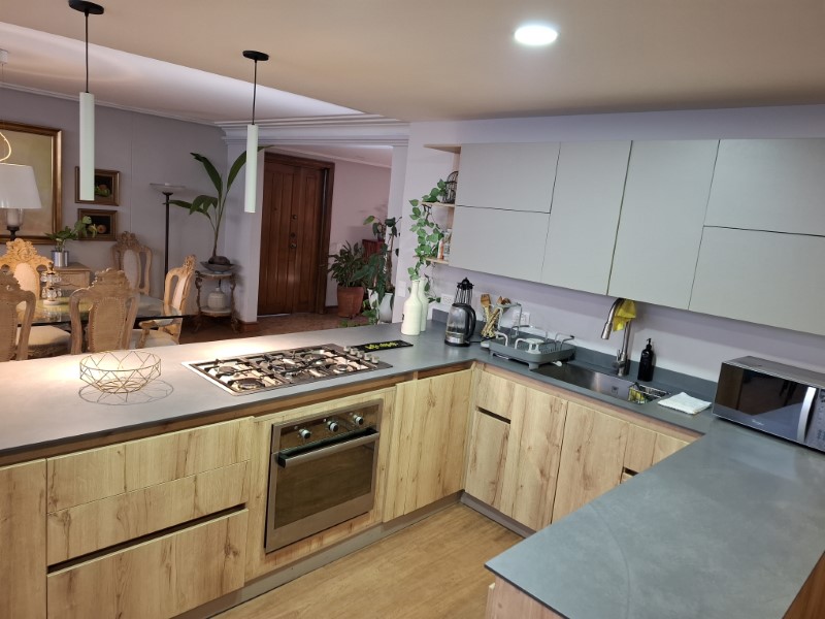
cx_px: 412
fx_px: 548
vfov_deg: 58.9
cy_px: 310
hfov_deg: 73.9
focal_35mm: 23
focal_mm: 5.54
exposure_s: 1/33
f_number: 1.8
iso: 320
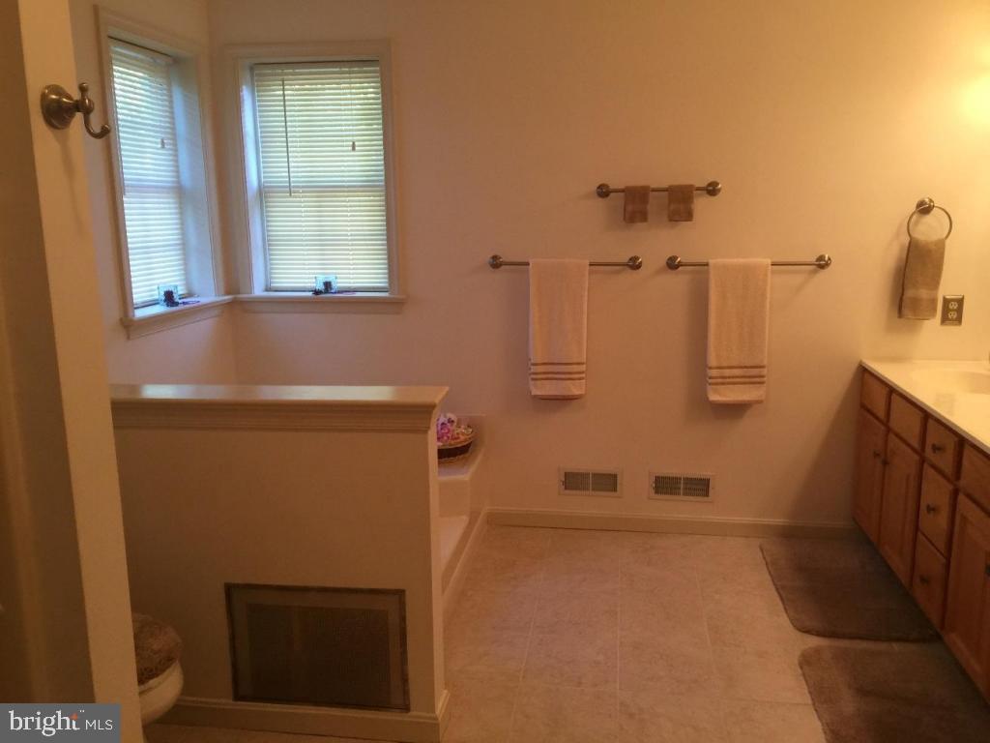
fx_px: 829
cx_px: 495
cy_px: 372
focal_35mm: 29
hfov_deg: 61.7
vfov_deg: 48.2
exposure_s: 1/15
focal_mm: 4.15
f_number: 2.2
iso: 40
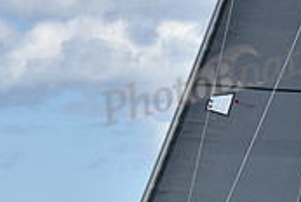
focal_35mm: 452
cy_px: 307
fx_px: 3786
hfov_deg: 4.5
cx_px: 438
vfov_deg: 3.0
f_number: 9
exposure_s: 1/1000
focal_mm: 135
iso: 320
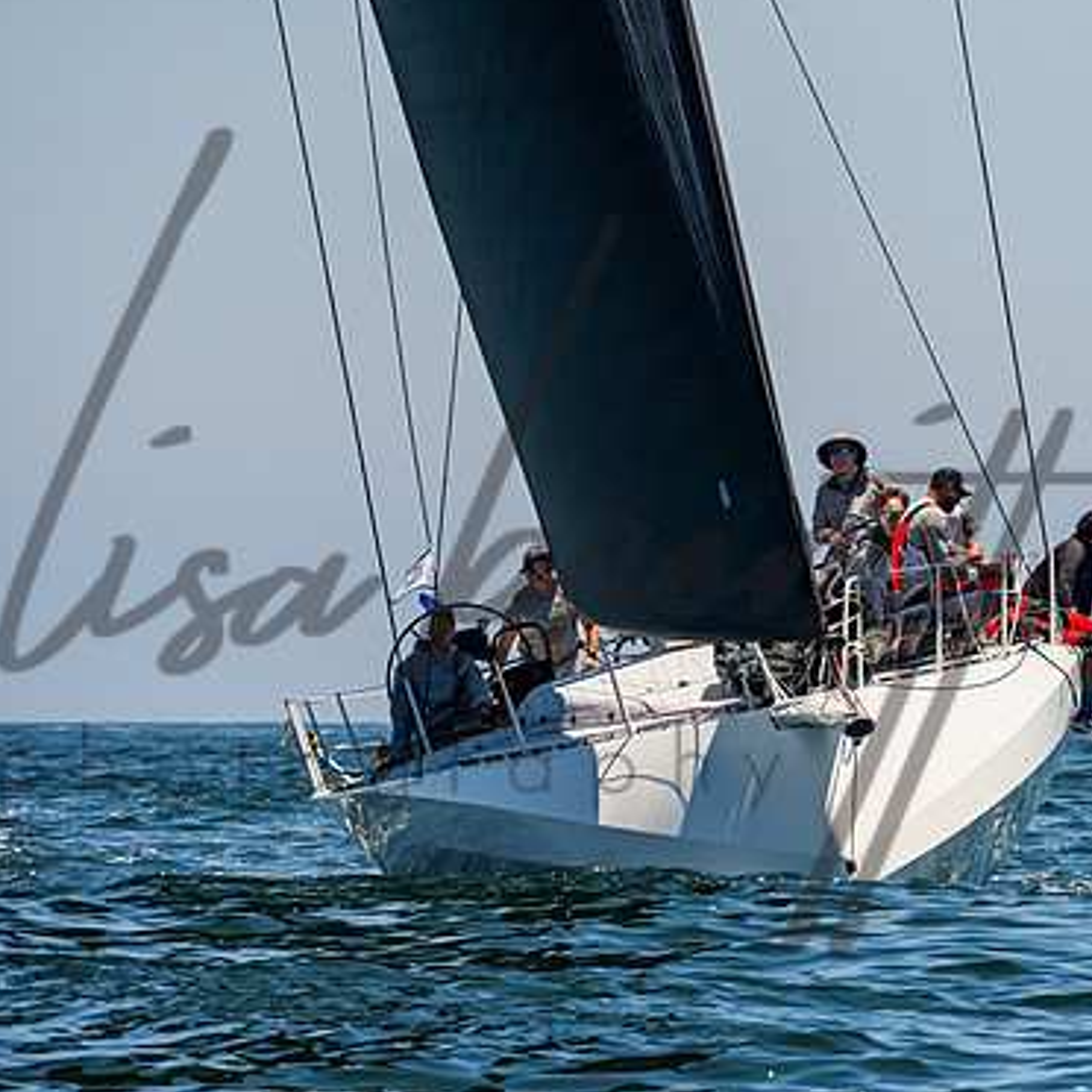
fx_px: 18131
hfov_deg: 3.4
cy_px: 600
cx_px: 869
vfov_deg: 3.4
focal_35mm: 508
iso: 500
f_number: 8
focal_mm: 270
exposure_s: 1/2500
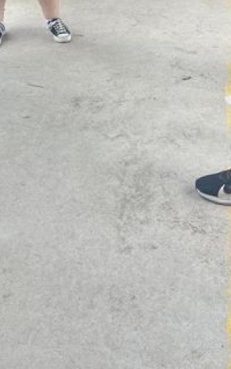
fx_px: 694
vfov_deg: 26.9
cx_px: 122
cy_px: -56
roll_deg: +0.2
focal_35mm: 69
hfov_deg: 18.9
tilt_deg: -12.0
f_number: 1.5
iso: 50
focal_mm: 5.7
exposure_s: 1/709
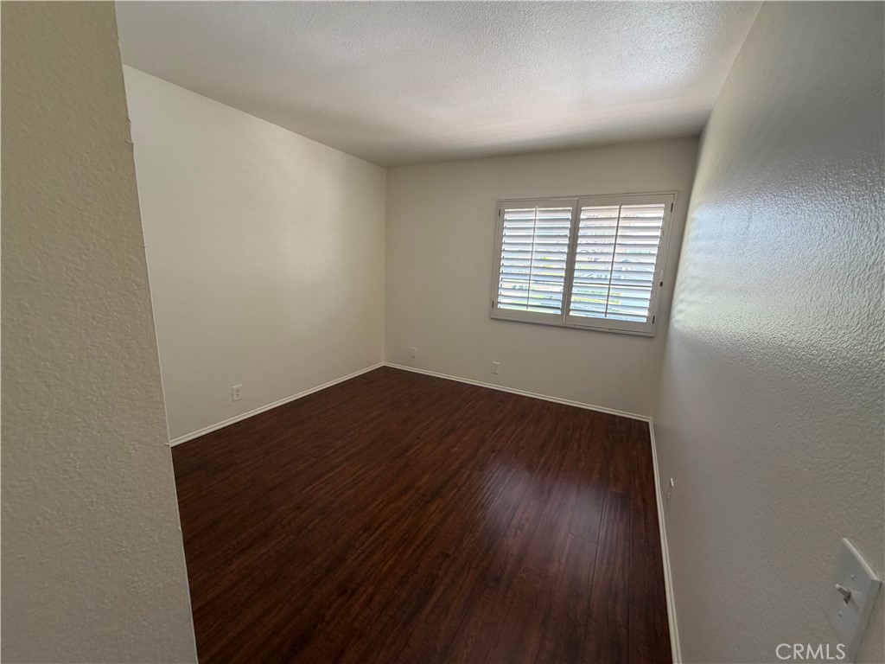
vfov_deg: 85.7
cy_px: 332
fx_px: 358
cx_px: 442
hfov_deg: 102.1
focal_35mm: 14
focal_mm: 2.22
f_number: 2.2
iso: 200
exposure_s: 1/121
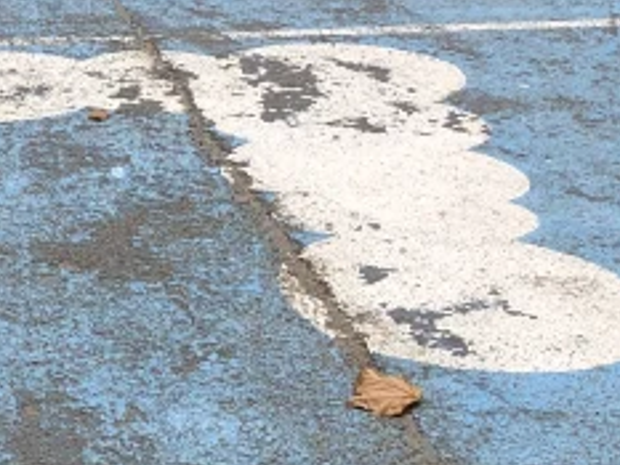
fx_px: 2580
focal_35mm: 144
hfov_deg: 12.8
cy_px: 130
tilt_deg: -15.3
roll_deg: +2.6
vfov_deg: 10.3
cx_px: -365
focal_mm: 4
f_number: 1.8
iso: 20
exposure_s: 1/774
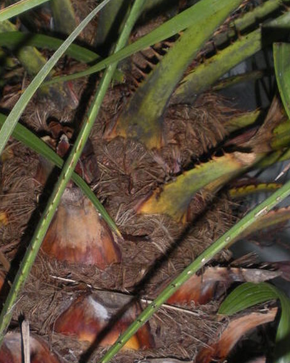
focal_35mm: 80
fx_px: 859
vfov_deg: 23.8
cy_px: 219
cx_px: 70
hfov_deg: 19.0
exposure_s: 1/60
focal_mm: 6.3
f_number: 3.5
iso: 64
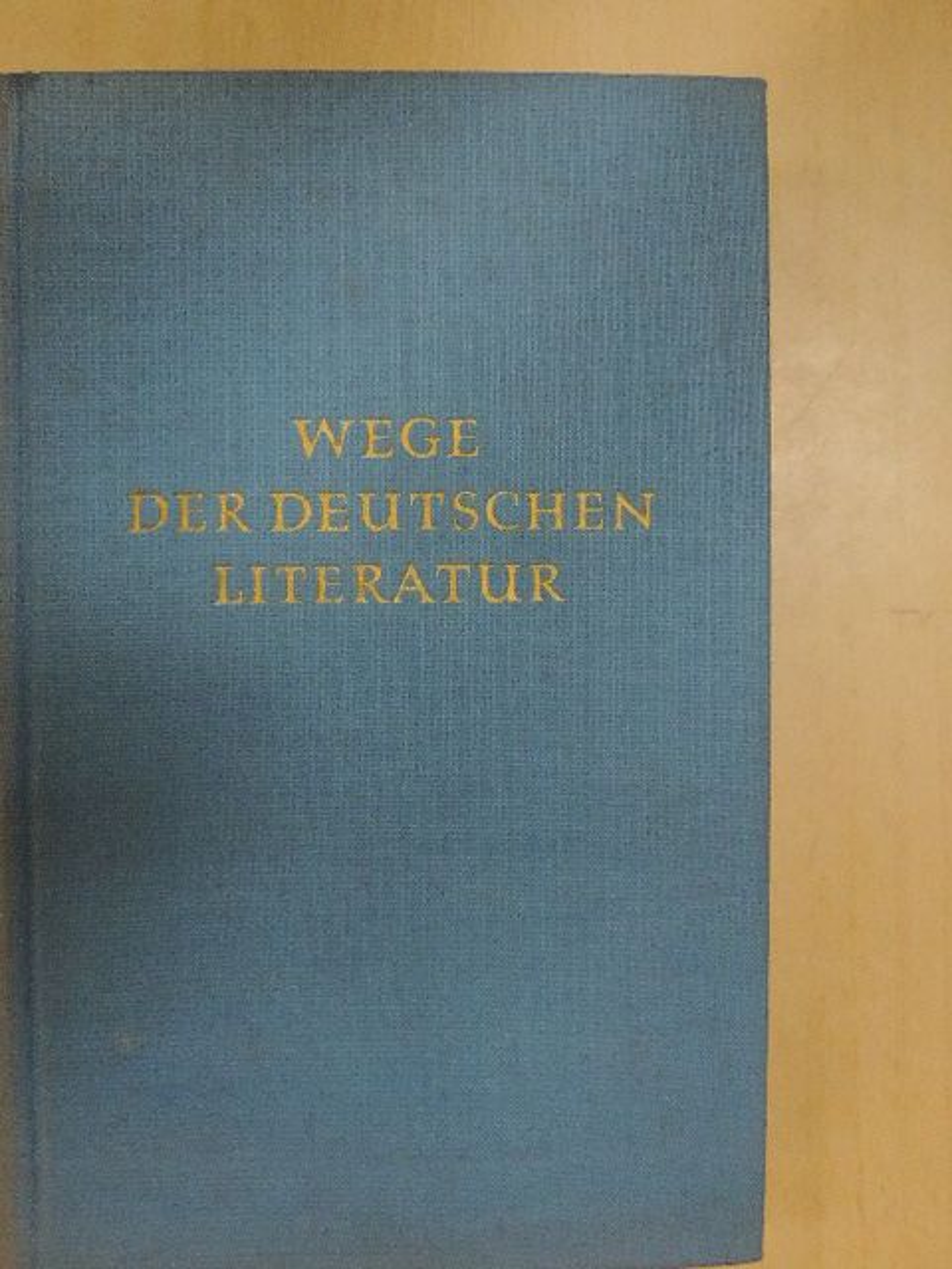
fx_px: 1723
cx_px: 476
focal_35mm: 47
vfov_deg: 40.4
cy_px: 634
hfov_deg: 30.9
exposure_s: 1/100
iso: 1600
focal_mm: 8.3
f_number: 3.5
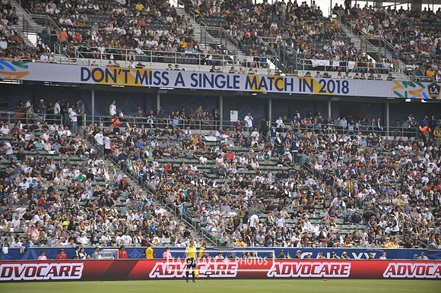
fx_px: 1898
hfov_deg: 13.3
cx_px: 220
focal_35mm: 155
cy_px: 146
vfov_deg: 8.8
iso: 320
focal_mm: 155
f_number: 3.5
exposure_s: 1/2500
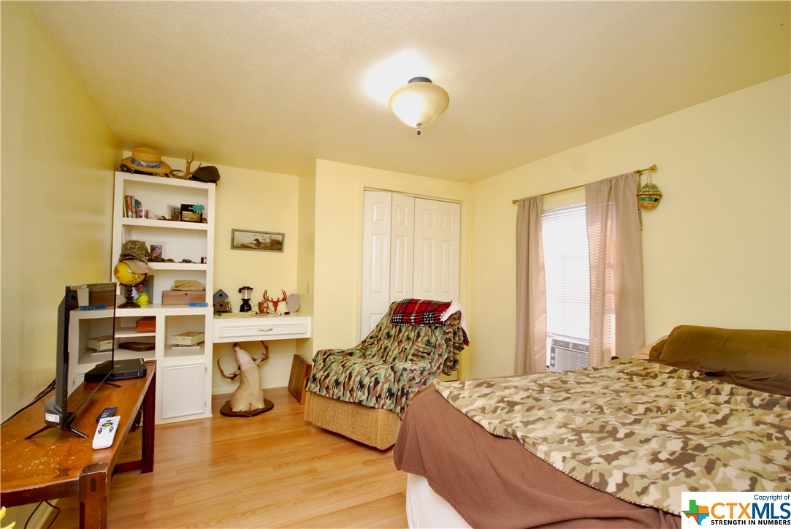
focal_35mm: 16
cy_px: 264
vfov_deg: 72.2
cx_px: 396
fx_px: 363
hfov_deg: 94.9
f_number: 4.2
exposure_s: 1/30
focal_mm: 11
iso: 220
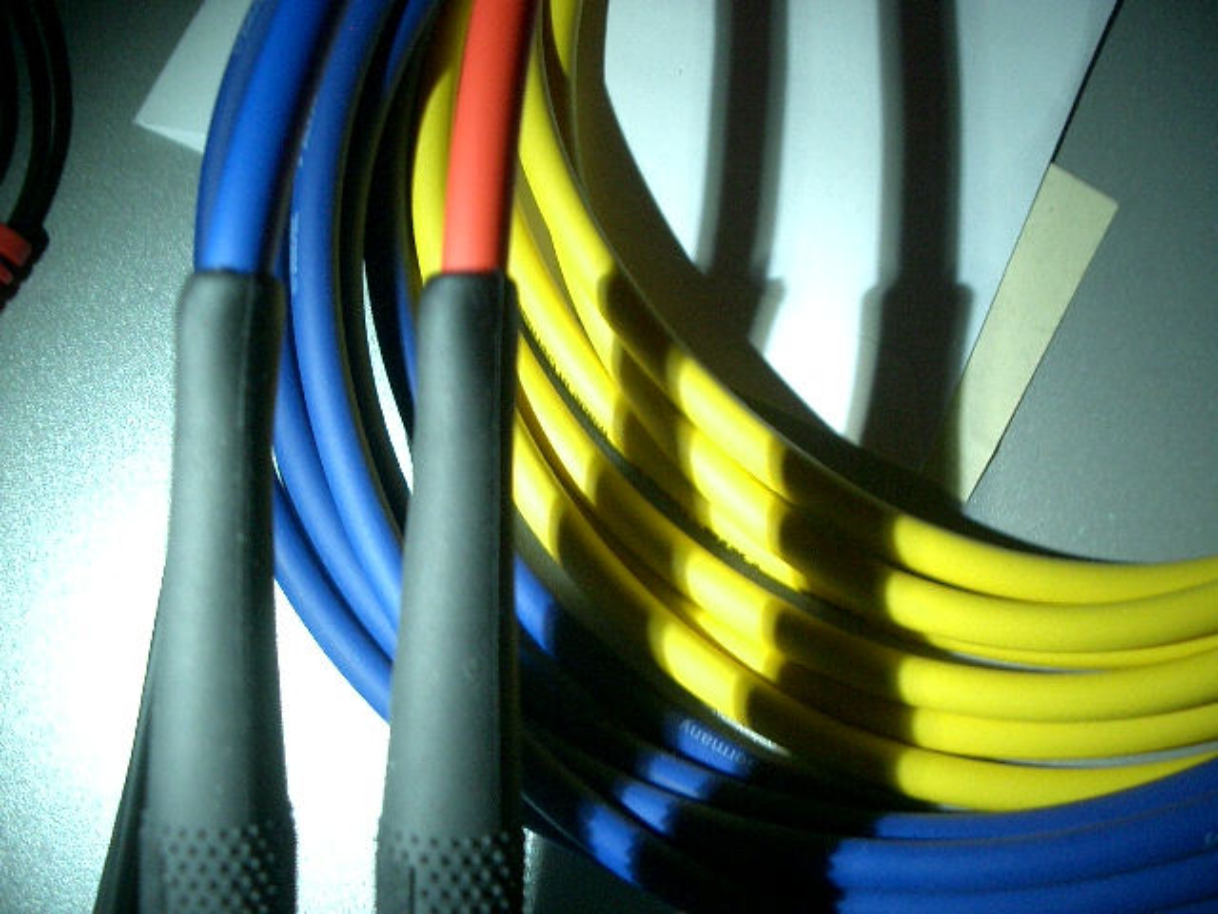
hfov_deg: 52.6
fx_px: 1232
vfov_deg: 40.7
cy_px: 457
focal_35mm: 35
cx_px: 609
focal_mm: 5.8
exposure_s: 1/10
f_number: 2.6
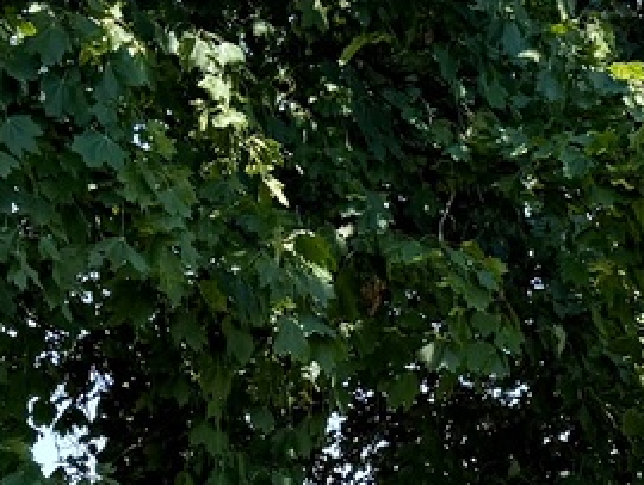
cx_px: 551
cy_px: 958
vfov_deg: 10.7
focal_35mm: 128
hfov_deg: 15.3
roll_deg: +0.8
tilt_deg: -4.8
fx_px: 2383
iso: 80
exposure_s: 1/1901
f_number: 1.78
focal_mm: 6.76
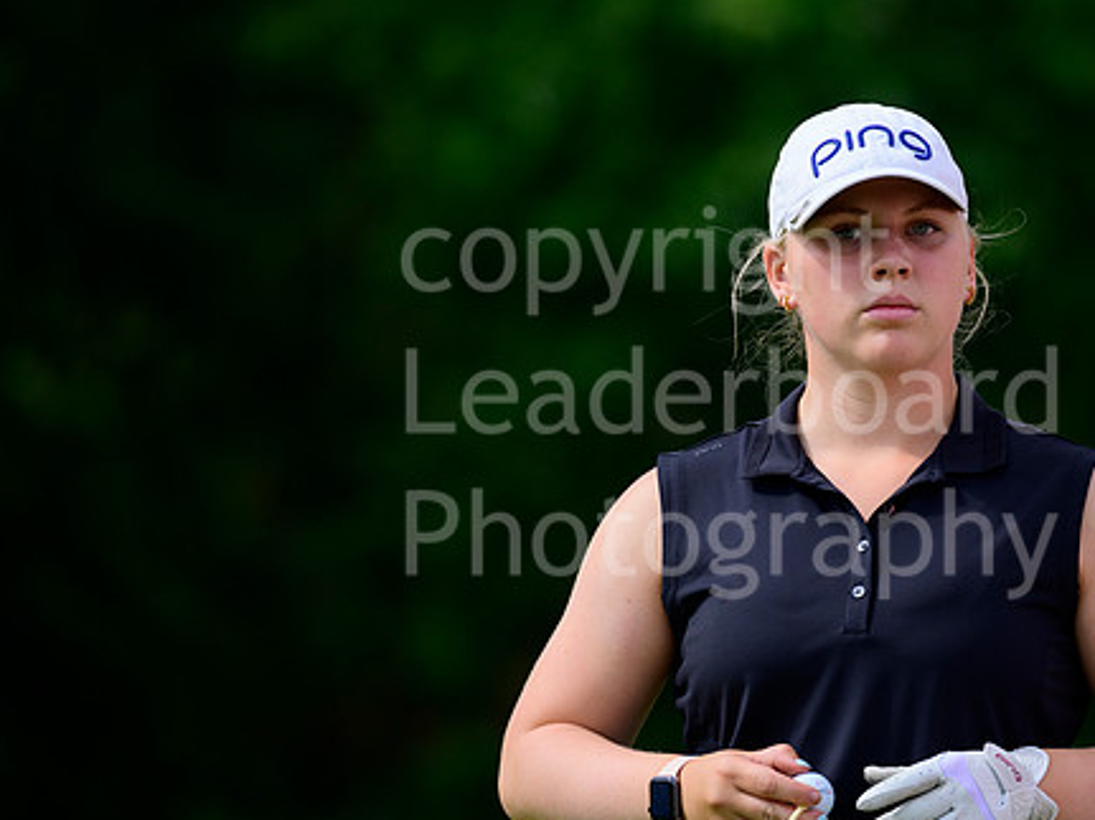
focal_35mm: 518
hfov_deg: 3.8
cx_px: 734
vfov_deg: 2.9
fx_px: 16381
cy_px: 415
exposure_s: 1/2000
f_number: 6.3
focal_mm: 400
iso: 800
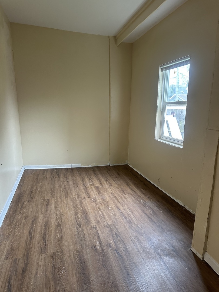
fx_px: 202
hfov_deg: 56.8
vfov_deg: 71.6
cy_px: 146
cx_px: 110
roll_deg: +0.4
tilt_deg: -10.9
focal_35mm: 24
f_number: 1.78
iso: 200
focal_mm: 6.86
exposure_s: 1/120
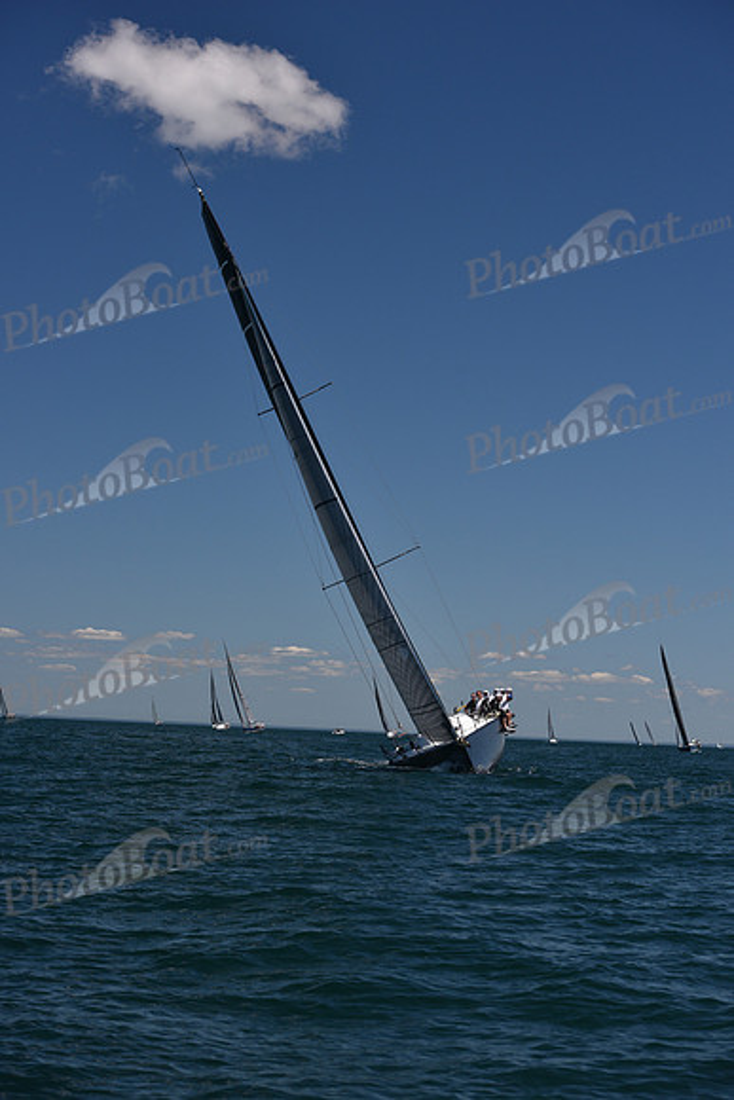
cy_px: 550
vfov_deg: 28.8
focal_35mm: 70
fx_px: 2139
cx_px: 367
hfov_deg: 19.5
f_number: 6.3
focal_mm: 70
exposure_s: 1/800
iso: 250
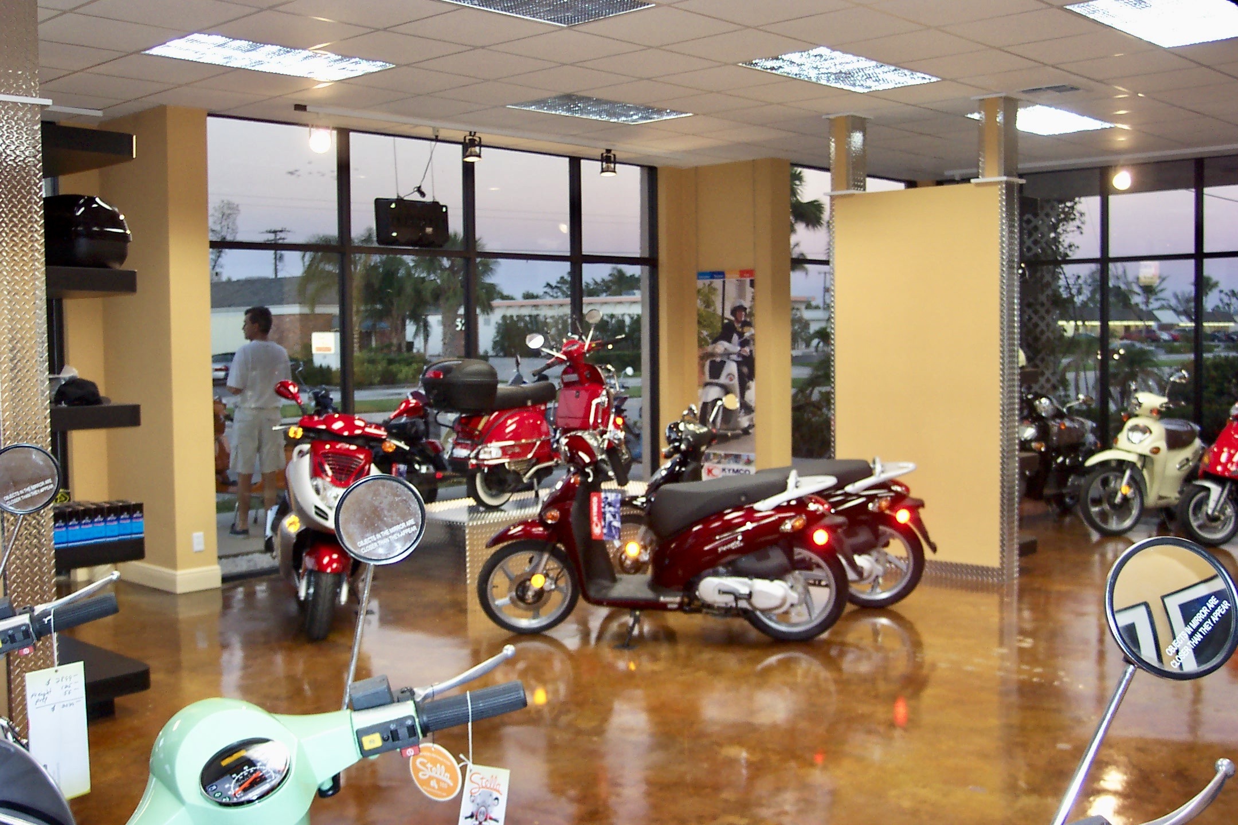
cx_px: 619
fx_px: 1307
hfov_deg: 50.7
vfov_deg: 35.1
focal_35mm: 38
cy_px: 412
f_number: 2.8
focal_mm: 8
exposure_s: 1/30
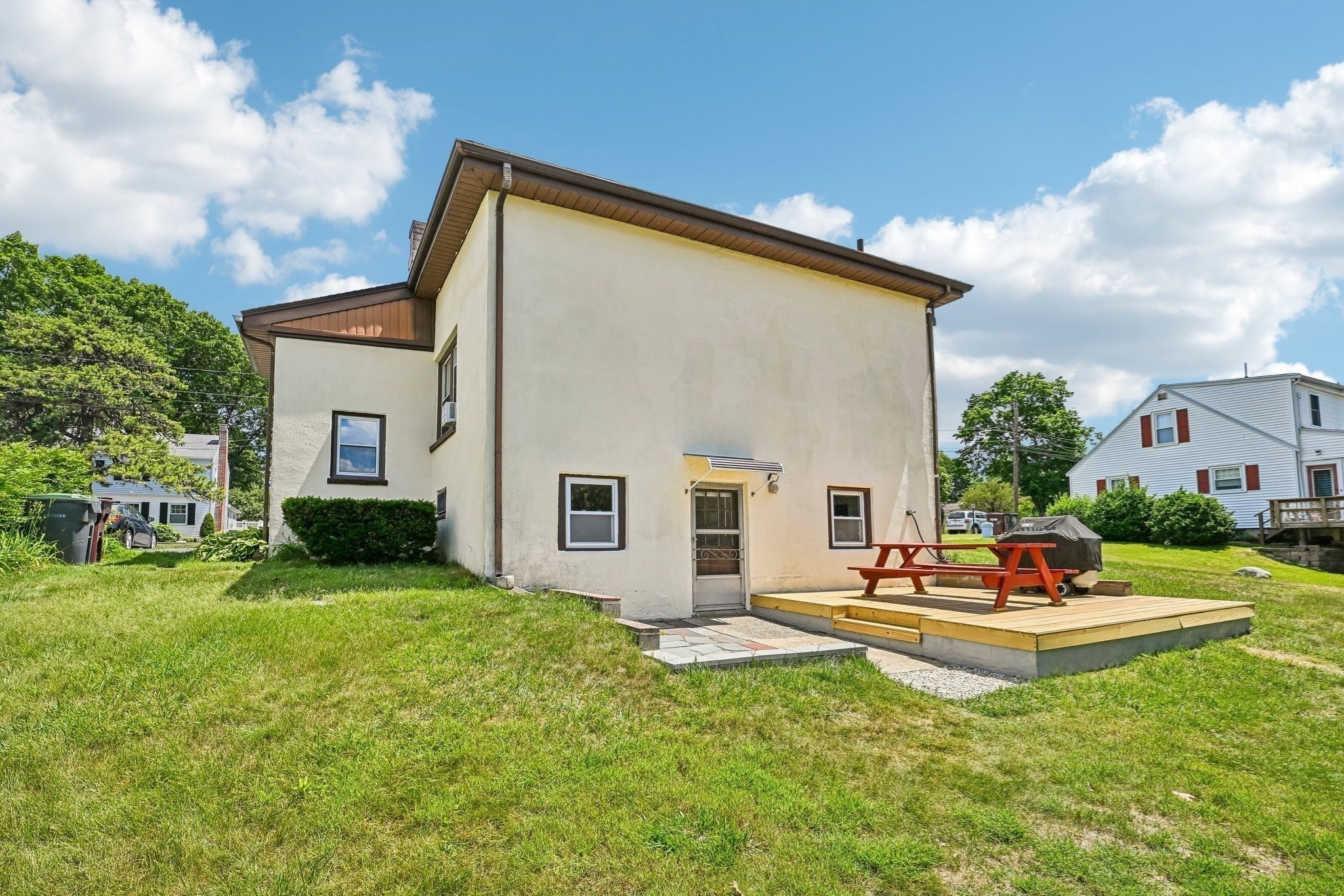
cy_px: 448
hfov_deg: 96.7
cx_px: 672
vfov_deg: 73.7
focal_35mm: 16
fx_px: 597
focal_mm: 16
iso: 400
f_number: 8
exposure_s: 1/1000
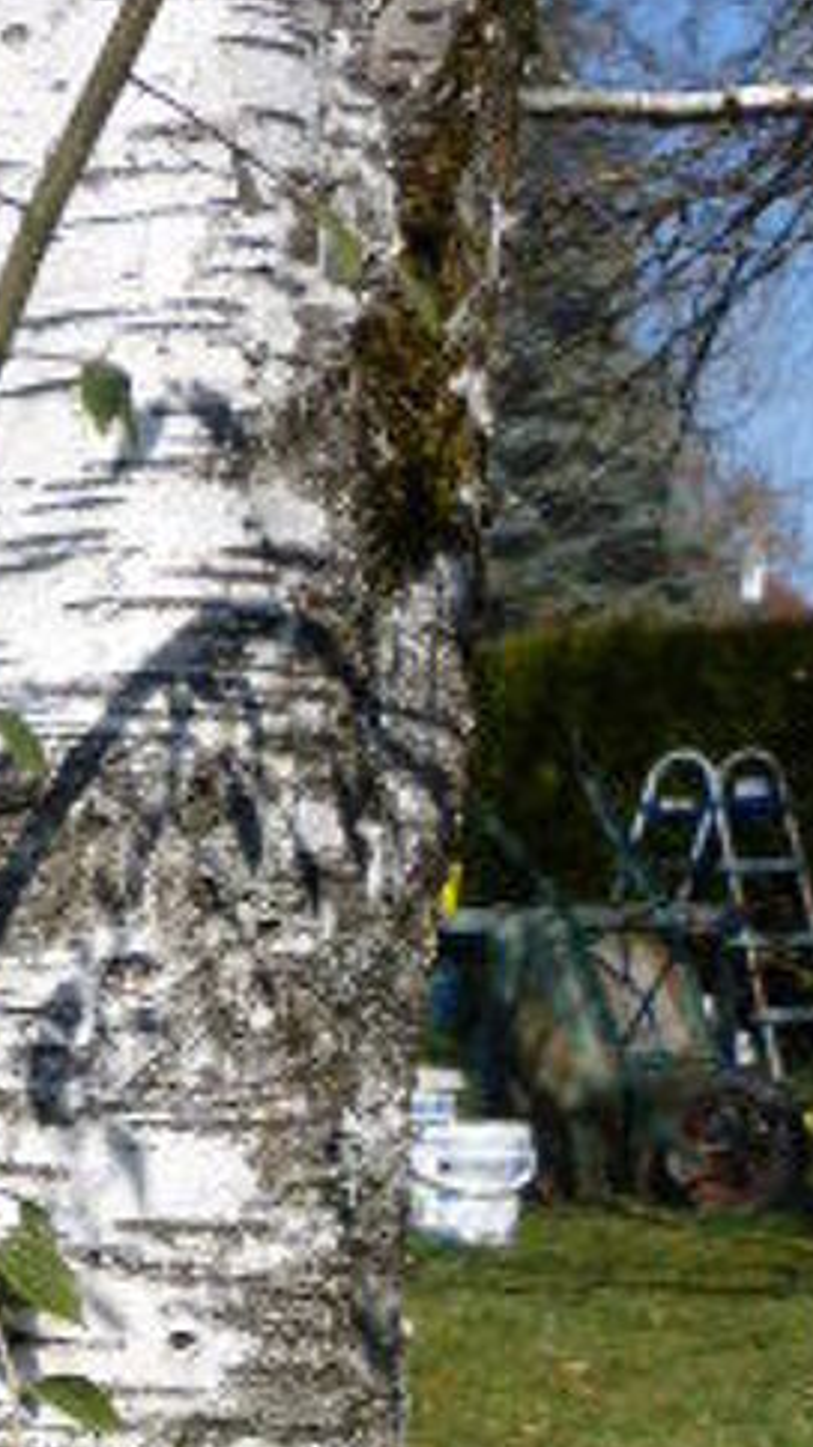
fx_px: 2876
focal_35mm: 75
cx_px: -392
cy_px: 1568
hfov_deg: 15.0
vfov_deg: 26.2
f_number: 4
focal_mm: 4.5
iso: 100
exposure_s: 1/1000
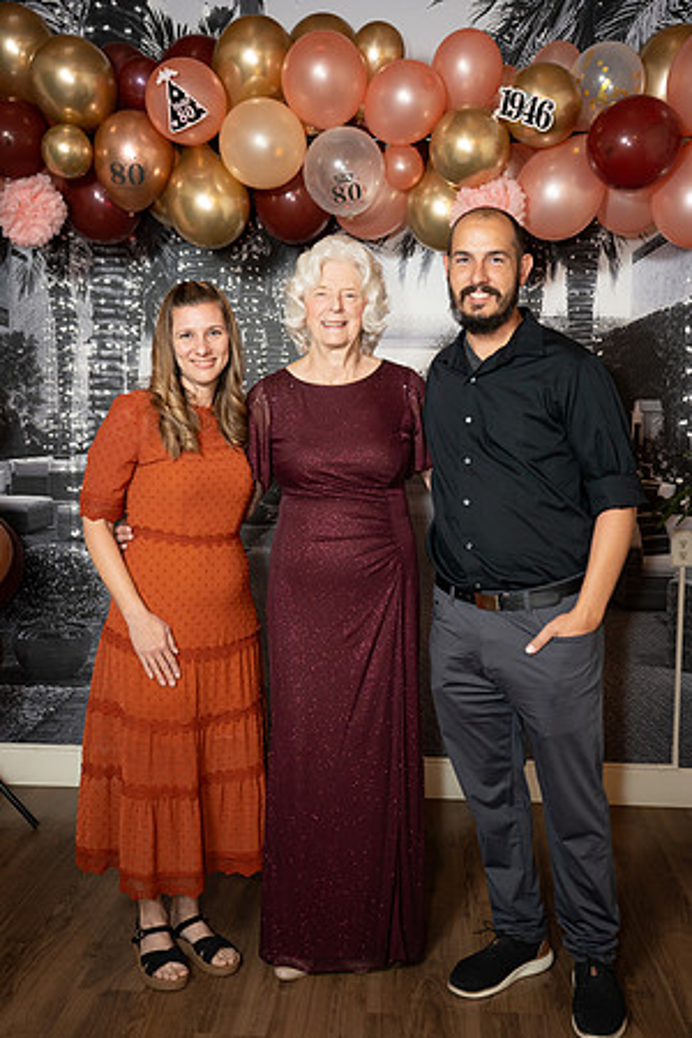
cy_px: 519
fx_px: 1147
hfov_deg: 33.6
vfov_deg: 48.7
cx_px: 346
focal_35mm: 40
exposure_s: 1/160
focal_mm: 39.8
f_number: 2.8
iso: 1000
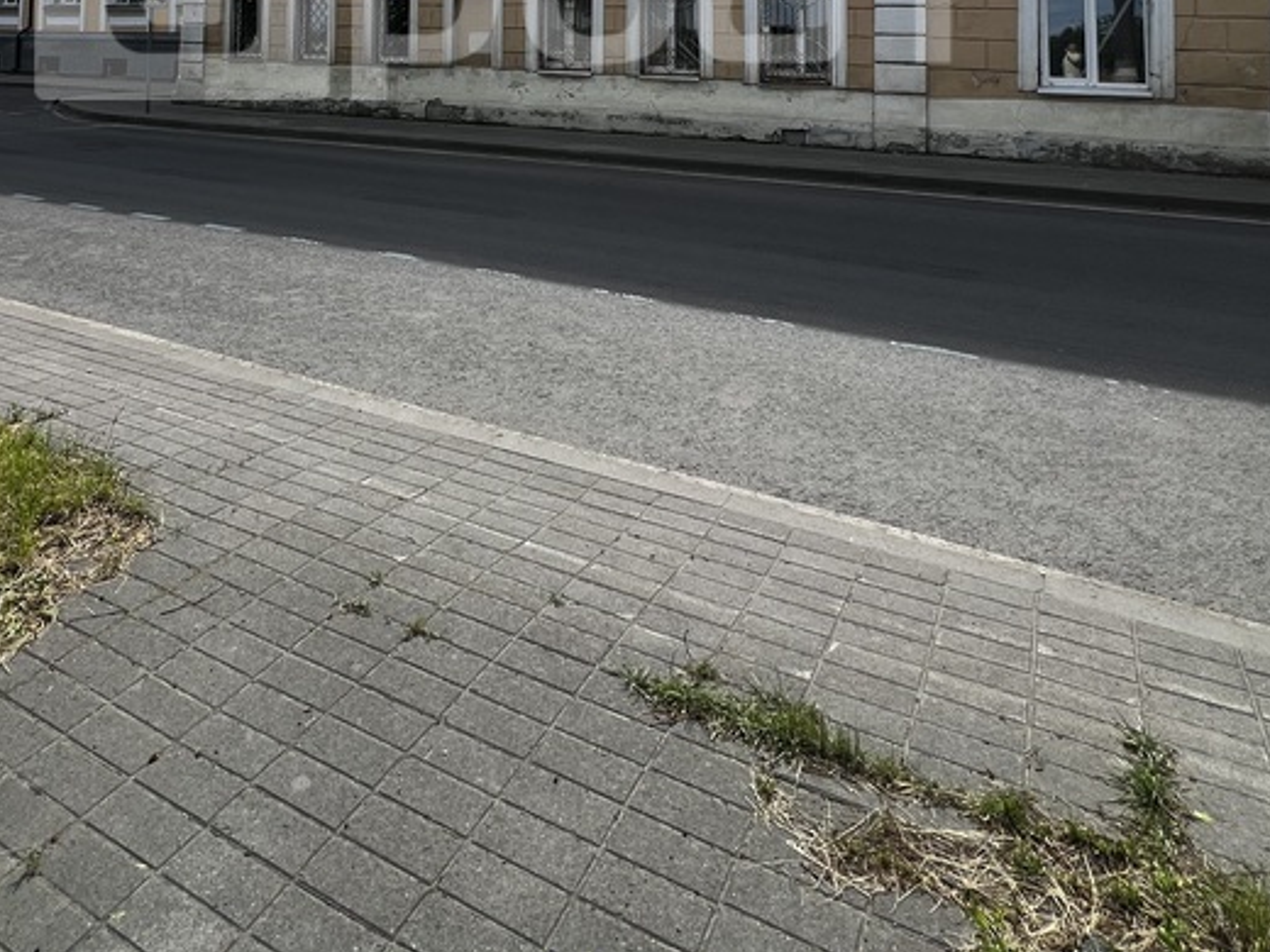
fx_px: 881
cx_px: 523
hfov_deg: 71.0
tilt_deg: +5.2
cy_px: -29
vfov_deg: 46.2
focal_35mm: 24
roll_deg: -1.2
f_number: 1.8
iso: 32
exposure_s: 1/1410
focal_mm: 1.57
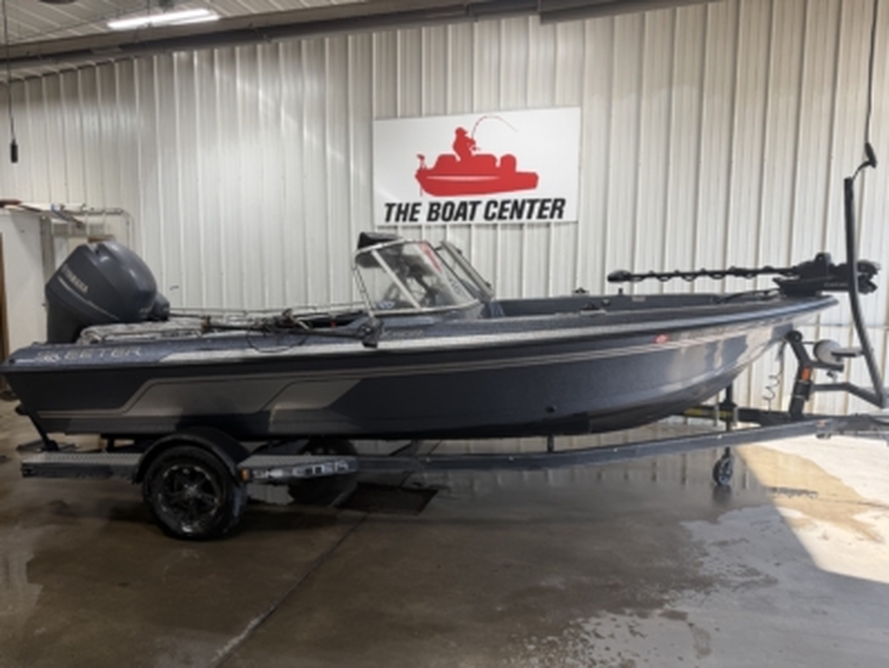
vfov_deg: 56.9
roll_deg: -0.2
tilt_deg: -5.3
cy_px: 334
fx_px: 617
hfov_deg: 71.6
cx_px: 444
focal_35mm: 24
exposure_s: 1/365
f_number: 1.78
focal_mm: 6.76
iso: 80
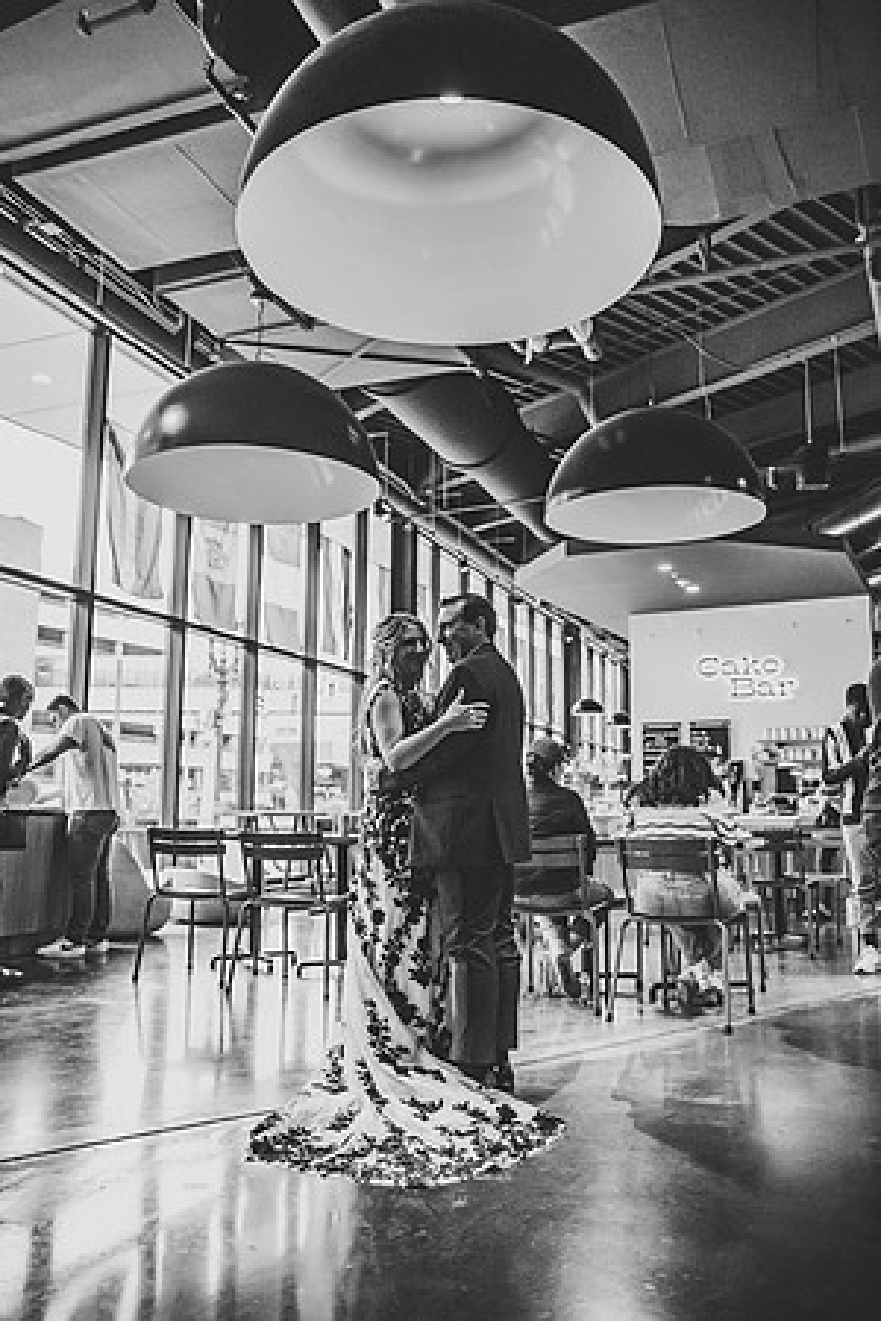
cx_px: 440
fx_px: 1028
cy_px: 660
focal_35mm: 28
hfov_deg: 46.4
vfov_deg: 65.5
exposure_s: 1/1600
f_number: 2.8
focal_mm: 28
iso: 5000
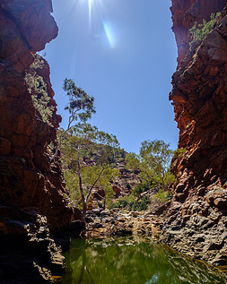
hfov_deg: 68.0
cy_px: 188
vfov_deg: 78.0
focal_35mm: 20
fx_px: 168
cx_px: 119
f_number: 8
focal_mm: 10
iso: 200
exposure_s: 1/320
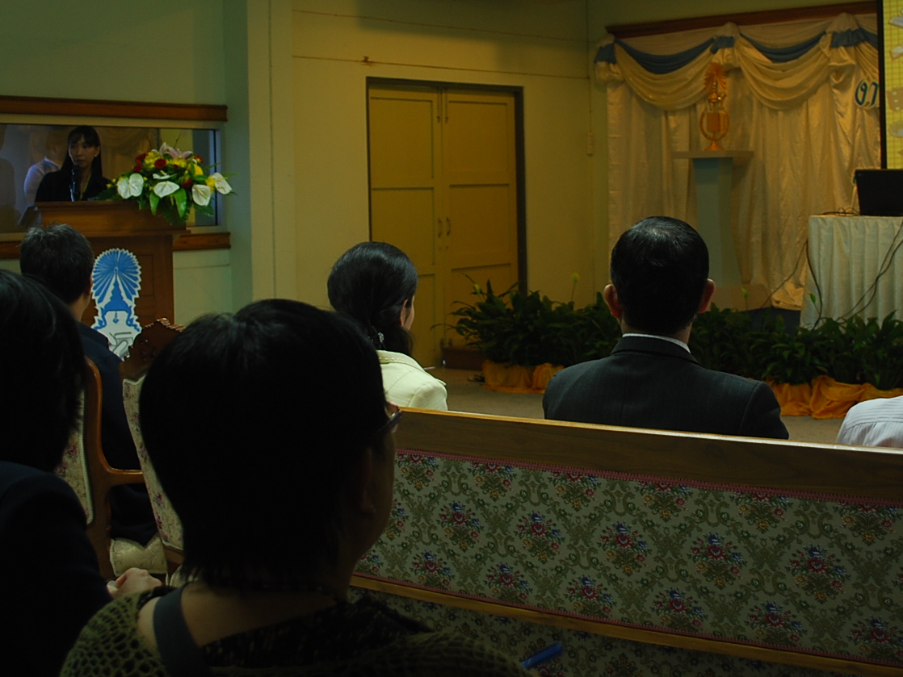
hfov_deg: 32.1
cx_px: 508
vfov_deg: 24.2
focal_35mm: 60
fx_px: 1566
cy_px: 173
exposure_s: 1/13
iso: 200
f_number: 4.5
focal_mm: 24
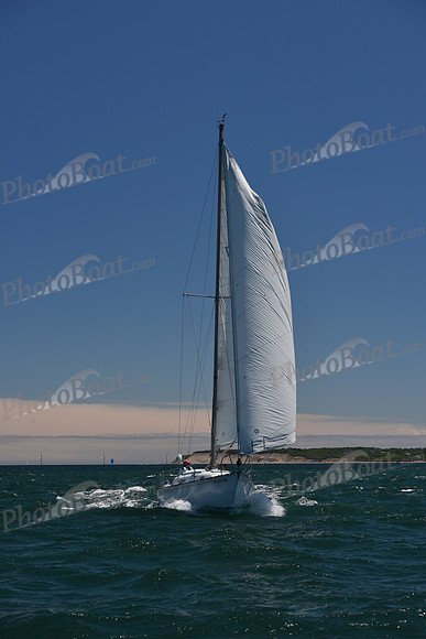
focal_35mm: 70
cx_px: 213
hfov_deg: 19.5
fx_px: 1242
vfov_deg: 28.8
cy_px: 320
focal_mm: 70
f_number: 8
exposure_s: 1/800
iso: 250
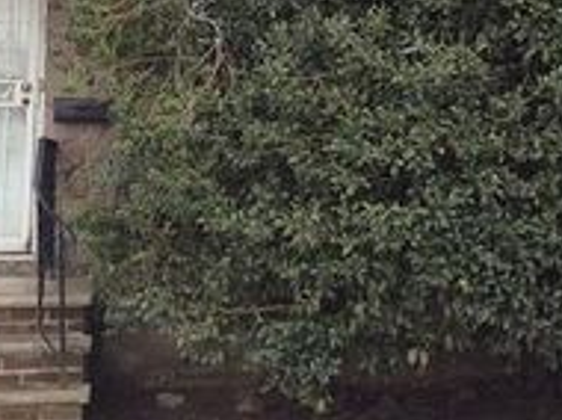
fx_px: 1281
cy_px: -16
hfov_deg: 24.7
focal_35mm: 79
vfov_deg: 18.1
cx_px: 319
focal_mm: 4.12
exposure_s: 1/129
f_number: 2.2
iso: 40
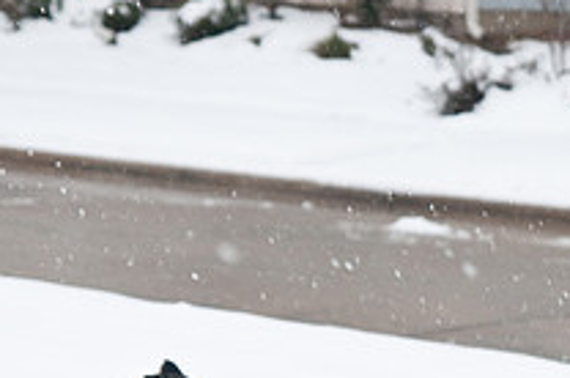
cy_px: 508
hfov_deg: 9.8
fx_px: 3304
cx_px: 438
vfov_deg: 6.5
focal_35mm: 209
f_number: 3.2
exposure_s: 1/250
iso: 400
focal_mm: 50
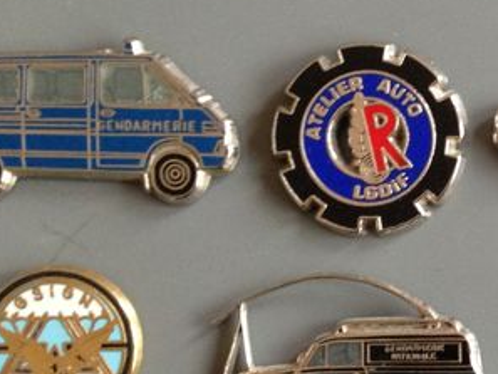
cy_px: 255
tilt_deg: -86.3
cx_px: 693
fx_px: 1598
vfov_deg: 13.3
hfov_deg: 16.5
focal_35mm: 111
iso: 160
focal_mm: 4.12
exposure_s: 1/20
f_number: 2.4
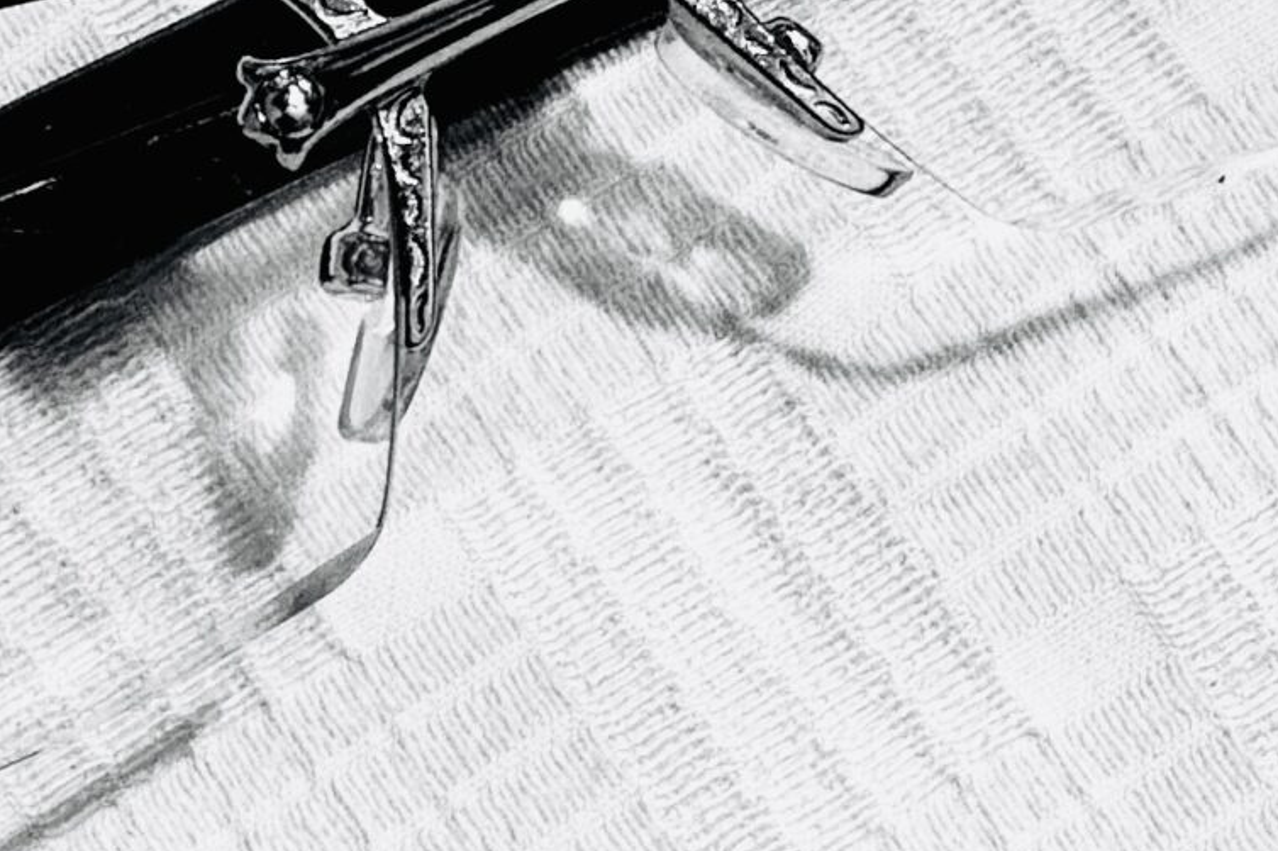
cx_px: 473
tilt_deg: -67.1
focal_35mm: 272
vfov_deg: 5.0
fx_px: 9651
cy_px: 127
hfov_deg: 7.6
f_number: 2.8
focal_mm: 9
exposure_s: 1/50
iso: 160
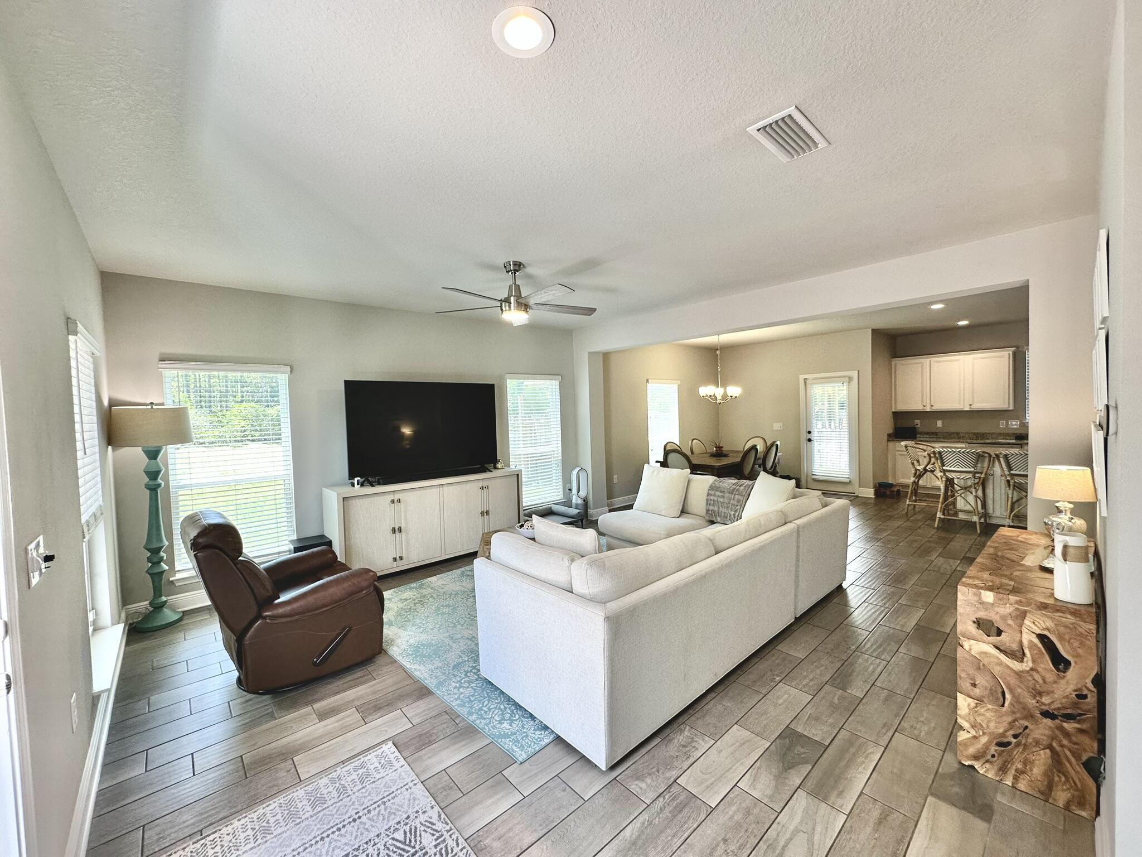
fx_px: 462
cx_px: 571
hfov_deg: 102.1
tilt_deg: -2.0
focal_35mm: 14
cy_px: 428
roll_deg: +2.1
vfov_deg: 85.7
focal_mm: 2.22
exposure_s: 1/120
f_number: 2.2
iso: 100
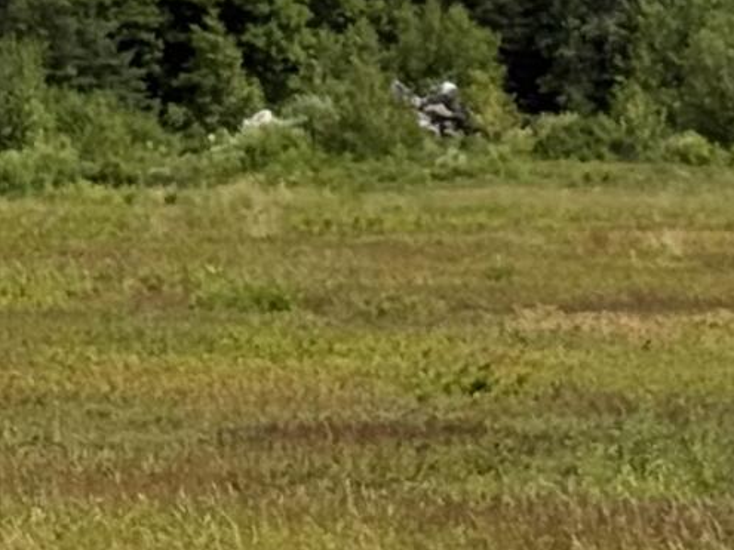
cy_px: -592
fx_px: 6169
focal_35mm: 291
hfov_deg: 6.8
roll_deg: -0.4
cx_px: 776
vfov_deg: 5.0
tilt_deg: +0.3
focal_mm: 6.76
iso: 64
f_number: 1.78
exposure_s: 1/7143
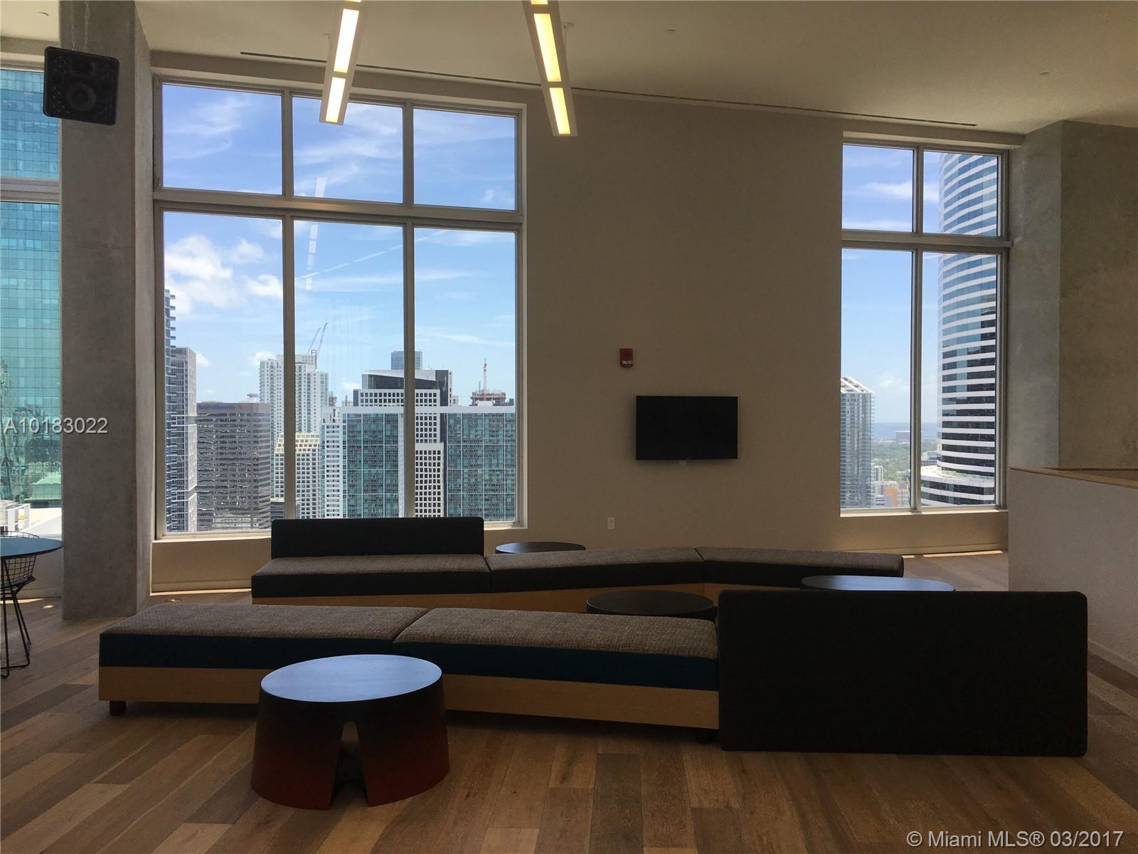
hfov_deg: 61.7
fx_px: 953
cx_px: 569
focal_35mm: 29
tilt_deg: +1.0
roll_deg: +0.3
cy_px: 427
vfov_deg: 48.2
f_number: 2.2
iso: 25
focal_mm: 4.15
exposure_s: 1/434
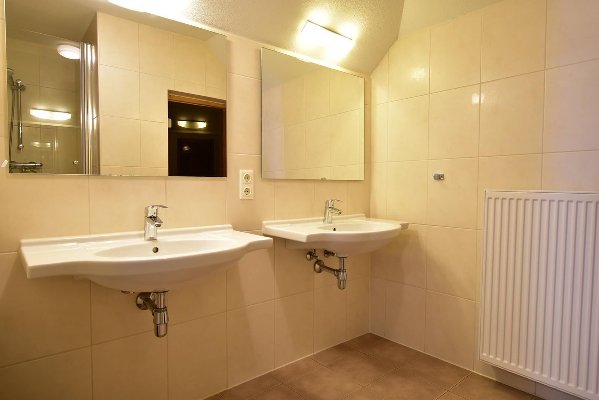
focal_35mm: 21
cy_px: 200
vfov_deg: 59.6
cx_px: 300
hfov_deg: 81.2
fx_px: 350
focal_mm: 14
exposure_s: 1/2
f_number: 5
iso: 100
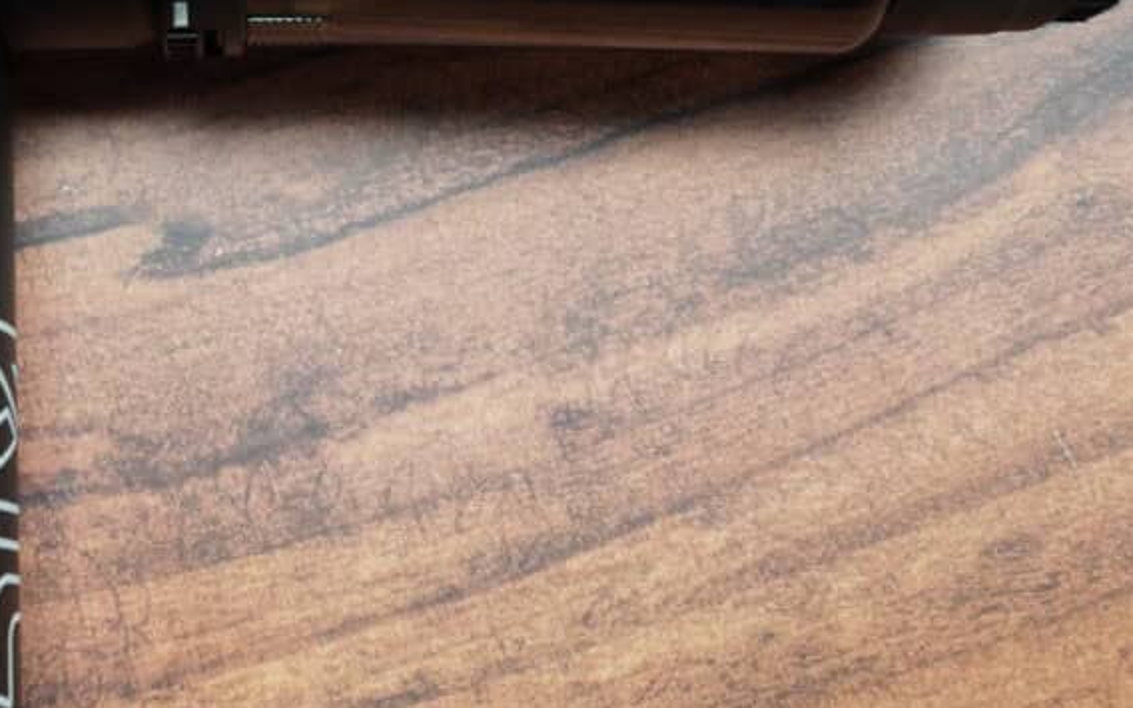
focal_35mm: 69
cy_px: 121
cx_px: 279
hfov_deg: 29.3
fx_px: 2128
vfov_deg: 18.7
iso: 500
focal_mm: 25
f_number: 5.6
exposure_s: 1/40
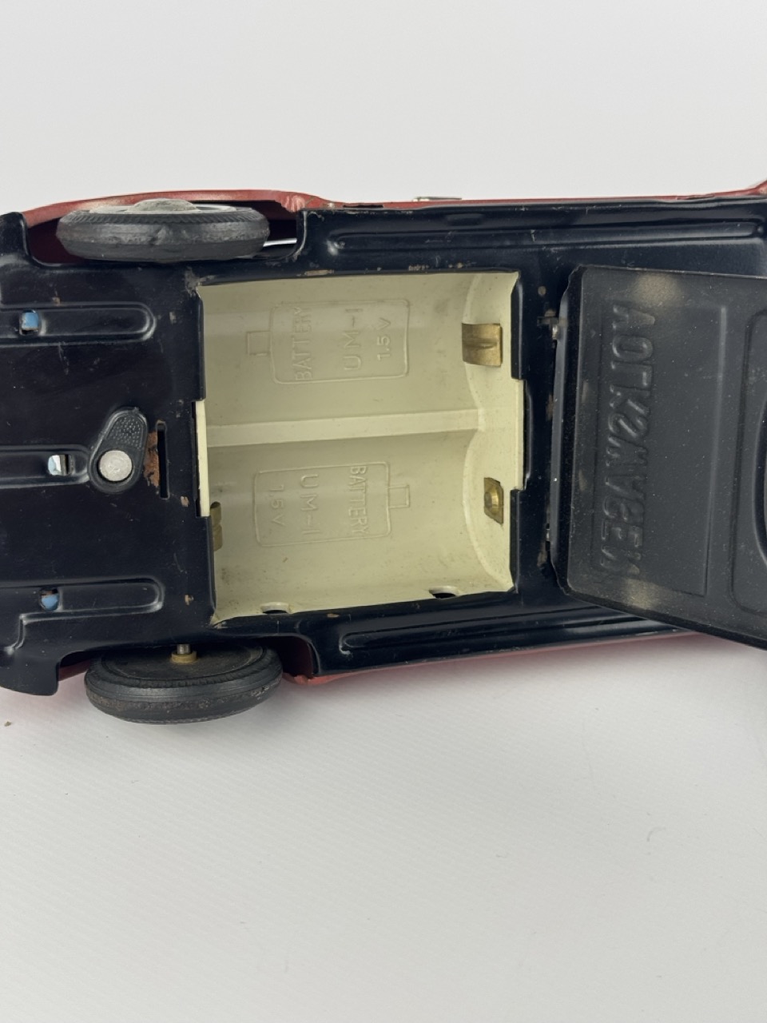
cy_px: 512
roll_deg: -3.0
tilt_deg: -26.0
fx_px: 1418
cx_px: 384
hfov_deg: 30.3
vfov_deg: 39.7
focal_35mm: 48
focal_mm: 6.76
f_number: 1.78
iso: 64
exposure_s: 1/368
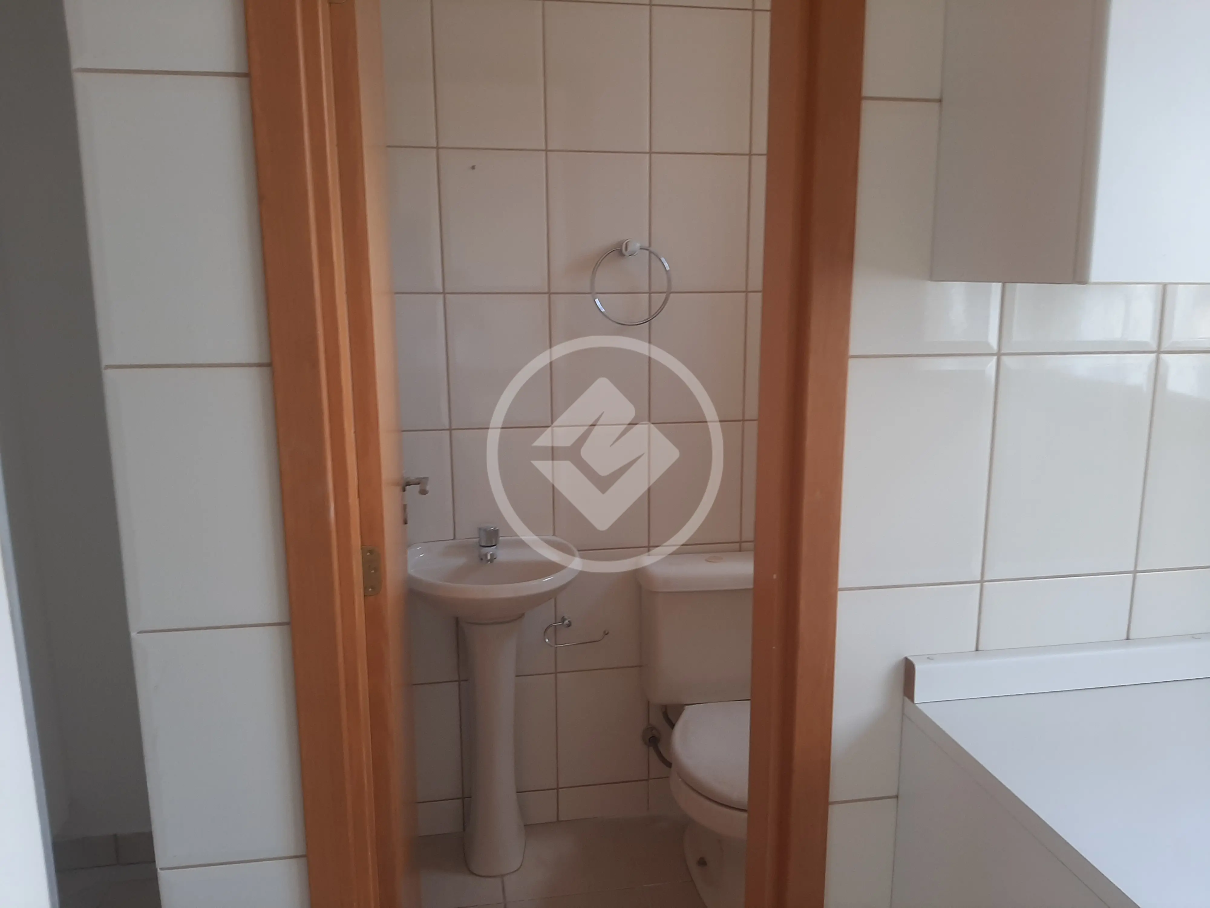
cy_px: 454
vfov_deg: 51.4
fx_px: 944
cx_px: 605
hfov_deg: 65.3
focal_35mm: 27
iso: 80
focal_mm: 3.93
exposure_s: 1/60
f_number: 1.7
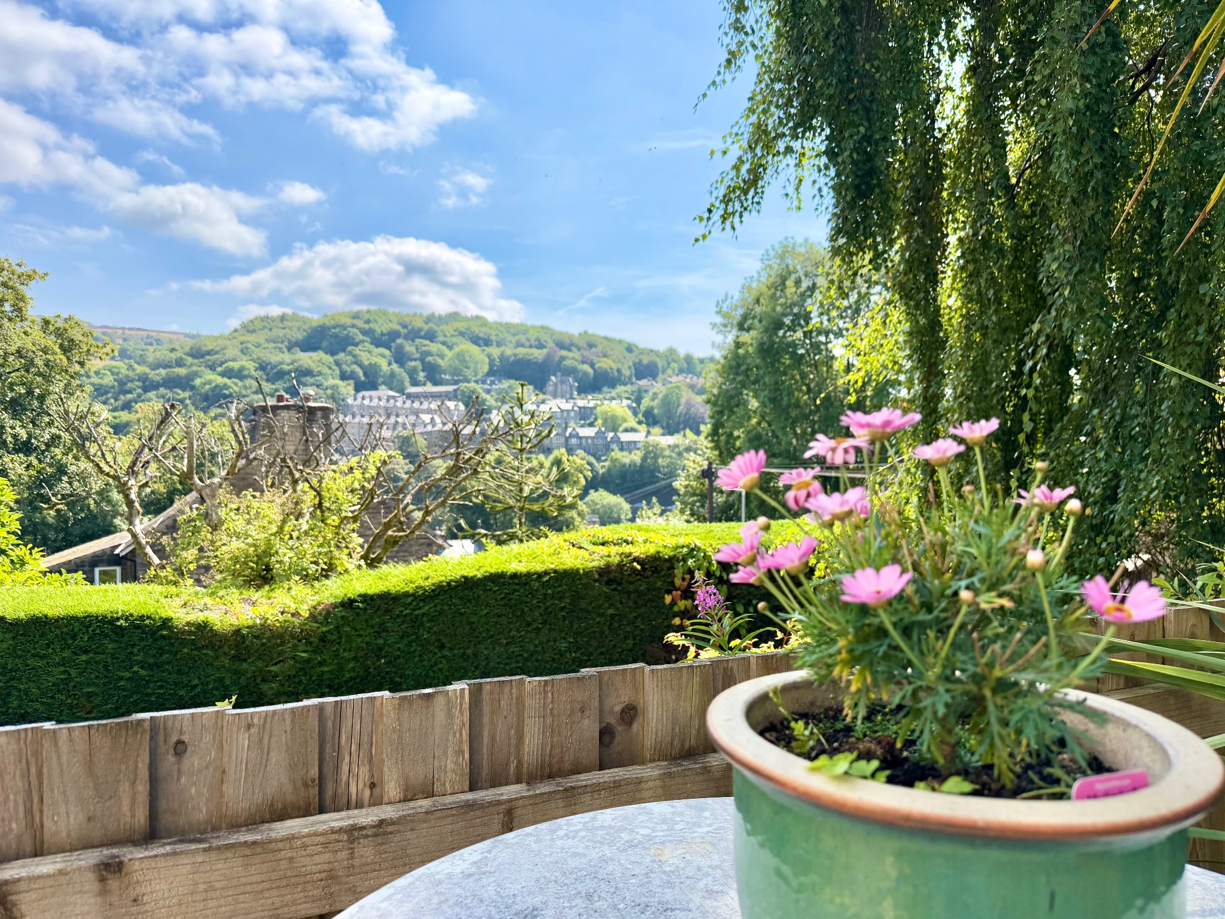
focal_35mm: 24
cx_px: 612
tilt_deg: -1.8
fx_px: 849
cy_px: 460
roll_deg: +0.0
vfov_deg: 56.8
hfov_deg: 71.6
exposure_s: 1/5319
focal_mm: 6.76
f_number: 1.78
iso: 100
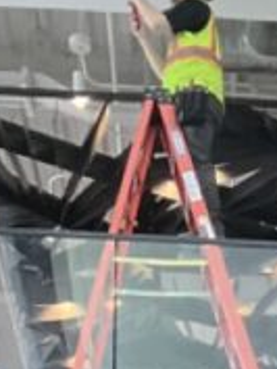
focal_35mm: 168
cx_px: 342
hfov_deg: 8.7
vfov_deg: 9.8
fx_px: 1790
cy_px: 980
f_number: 1.8
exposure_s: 1/73
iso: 64
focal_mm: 3
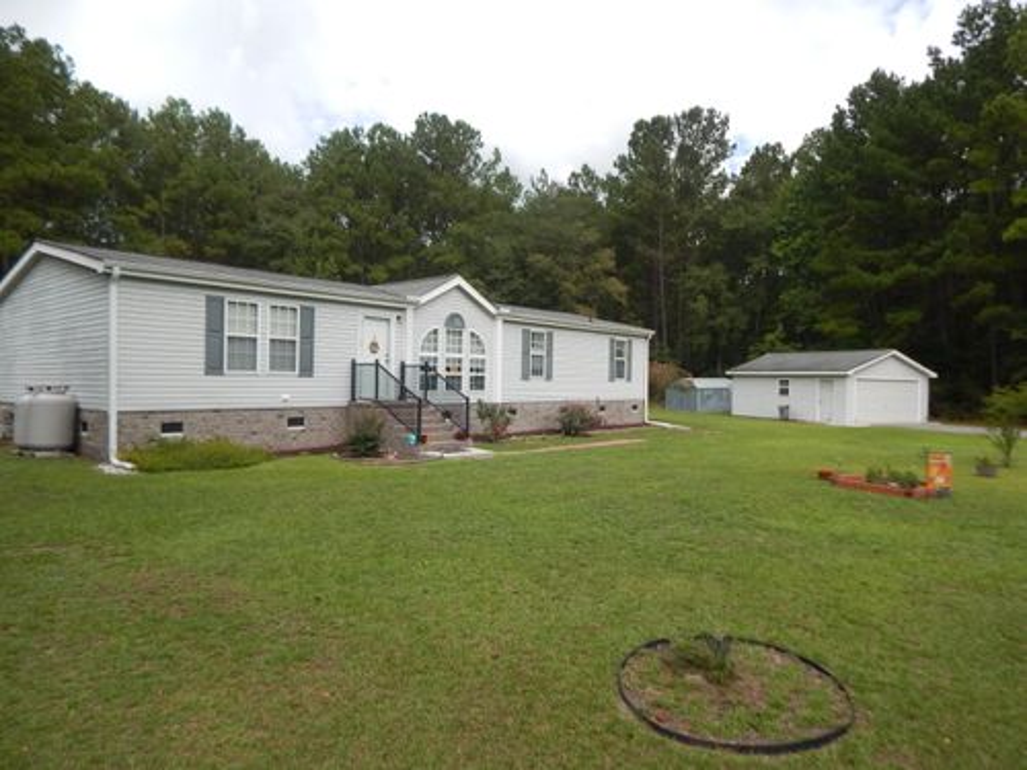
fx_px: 653
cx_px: 514
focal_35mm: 22
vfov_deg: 61.1
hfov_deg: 76.4
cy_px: 385
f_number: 3
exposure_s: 1/1250
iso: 125
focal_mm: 4
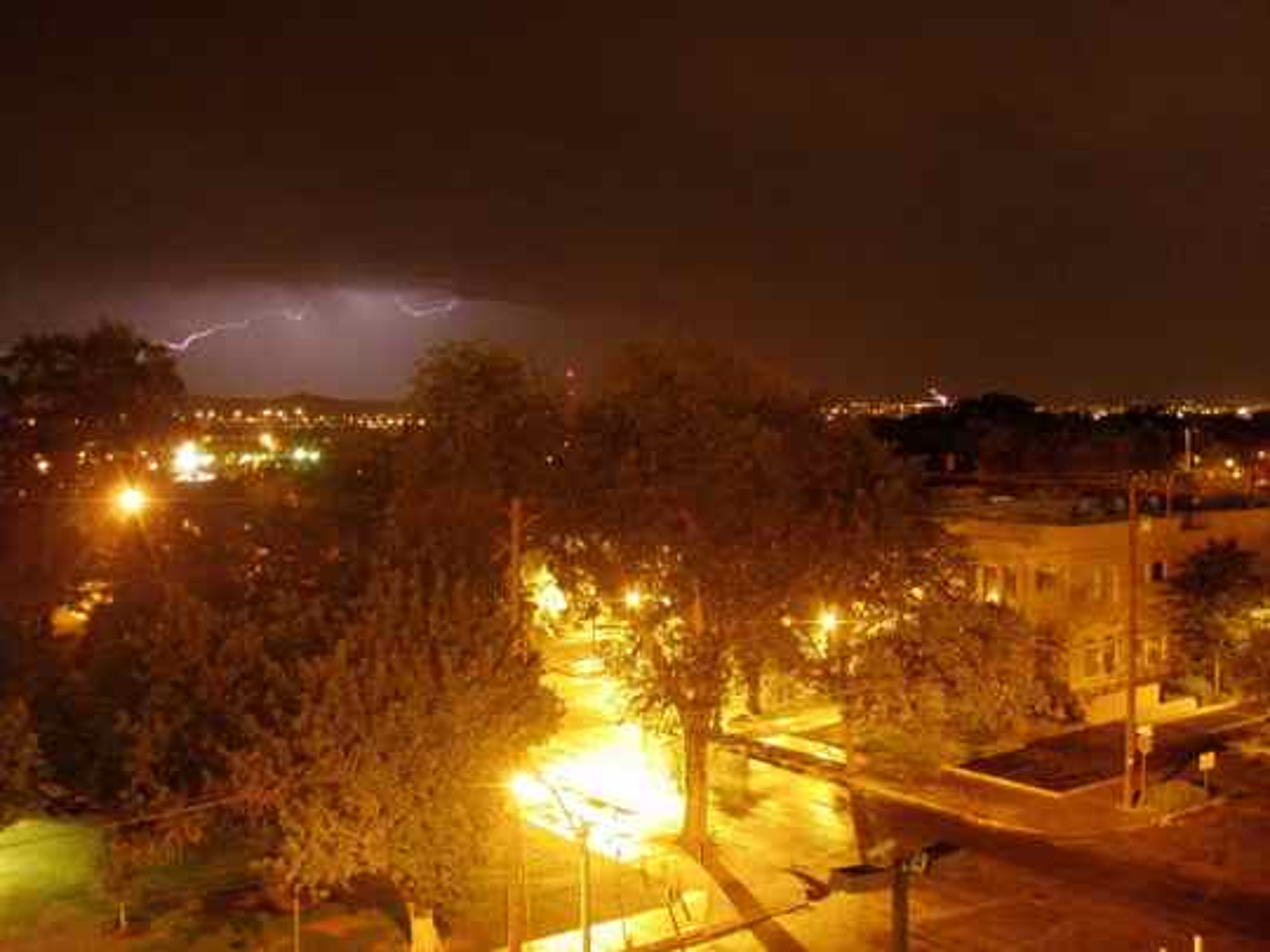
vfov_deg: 37.7
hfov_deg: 49.0
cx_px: 635
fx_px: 1394
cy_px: 476
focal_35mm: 38
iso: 250
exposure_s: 4
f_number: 3.5
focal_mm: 6.7
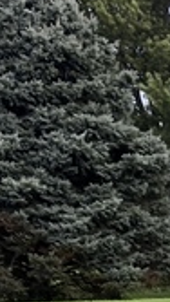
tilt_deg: -18.1
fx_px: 1394
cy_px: 694
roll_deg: +1.1
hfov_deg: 6.6
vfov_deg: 10.8
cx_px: 401
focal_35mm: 174
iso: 64
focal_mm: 5.1
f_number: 1.6
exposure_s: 1/121
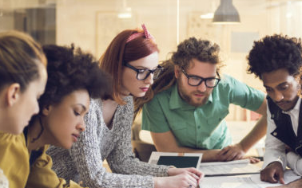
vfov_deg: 18.5
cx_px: 177
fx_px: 576
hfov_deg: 29.3
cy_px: 137
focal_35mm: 70
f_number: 2.8
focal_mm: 55
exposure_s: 1/80
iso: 400
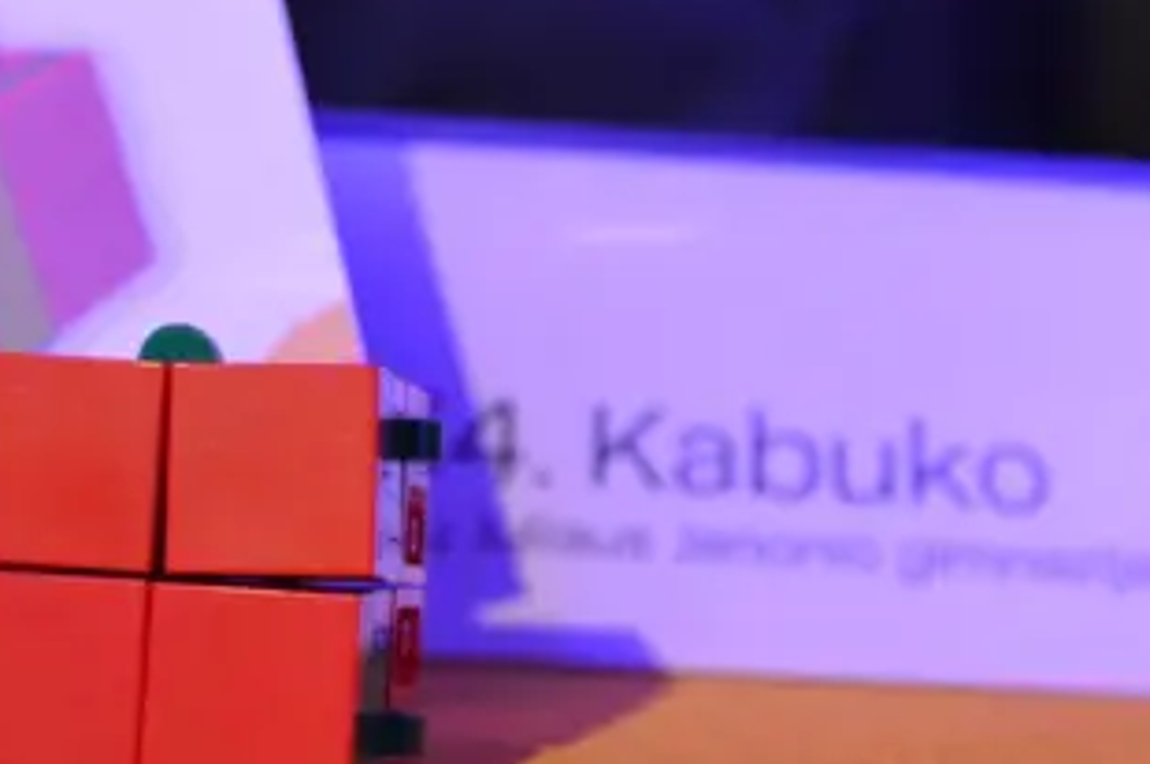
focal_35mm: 104
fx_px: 3319
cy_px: 302
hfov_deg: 19.7
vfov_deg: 13.1
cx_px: 605
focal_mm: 28
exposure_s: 1/15
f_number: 4.5
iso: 3200
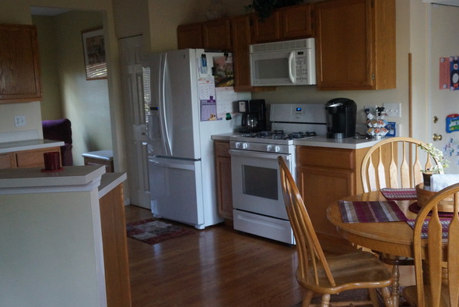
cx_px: 247
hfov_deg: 49.5
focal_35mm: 39
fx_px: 497
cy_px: 145
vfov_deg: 34.2
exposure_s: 1/100
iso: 3200
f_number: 4
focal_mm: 24
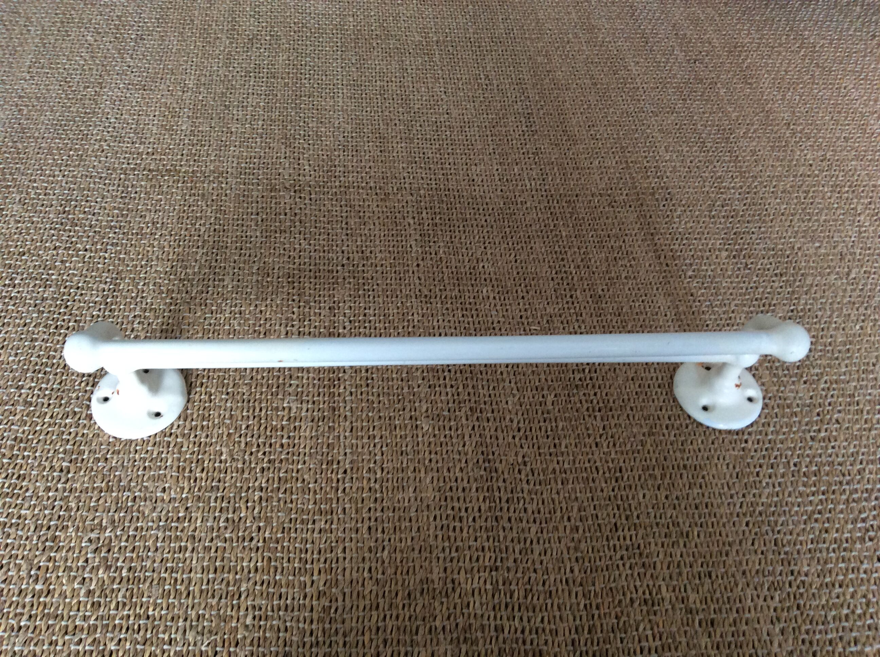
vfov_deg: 44.1
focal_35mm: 32
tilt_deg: -53.5
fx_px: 812
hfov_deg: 56.9
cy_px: 328
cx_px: 440
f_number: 2.4
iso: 125
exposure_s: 1/25
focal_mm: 3.3
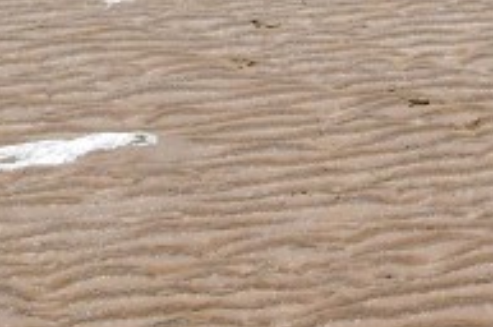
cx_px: 669
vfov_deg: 7.0
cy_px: -437
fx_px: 2529
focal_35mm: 185
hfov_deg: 10.8
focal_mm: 22
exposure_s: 1/2000
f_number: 8
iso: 320
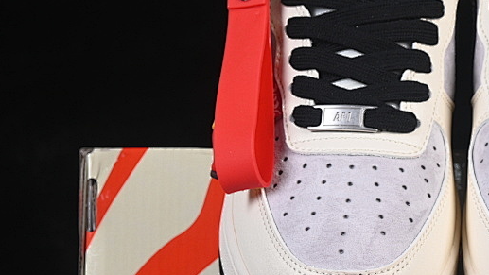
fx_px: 2127
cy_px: 164
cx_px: 459
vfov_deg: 7.4
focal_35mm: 164
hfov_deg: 13.0
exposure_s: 1/80
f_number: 8
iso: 160
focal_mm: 50
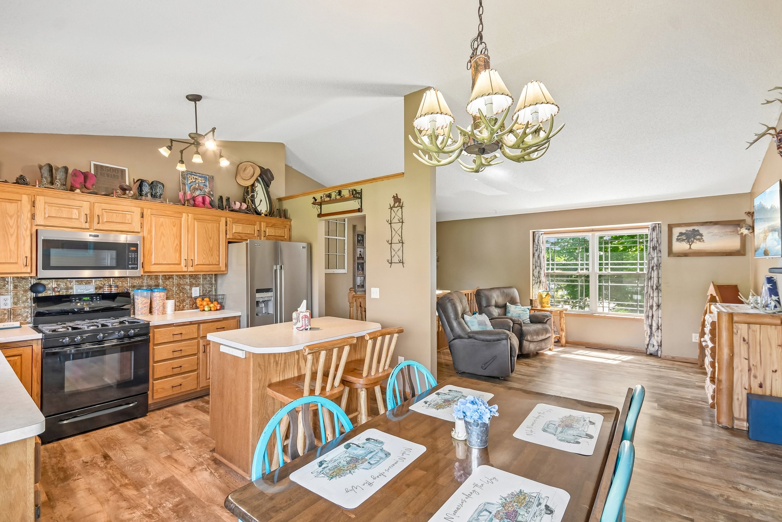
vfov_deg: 77.3
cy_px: 261
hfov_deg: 100.4
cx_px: 391
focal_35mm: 15
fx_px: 326
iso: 400
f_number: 6.3
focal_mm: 10
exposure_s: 1/40
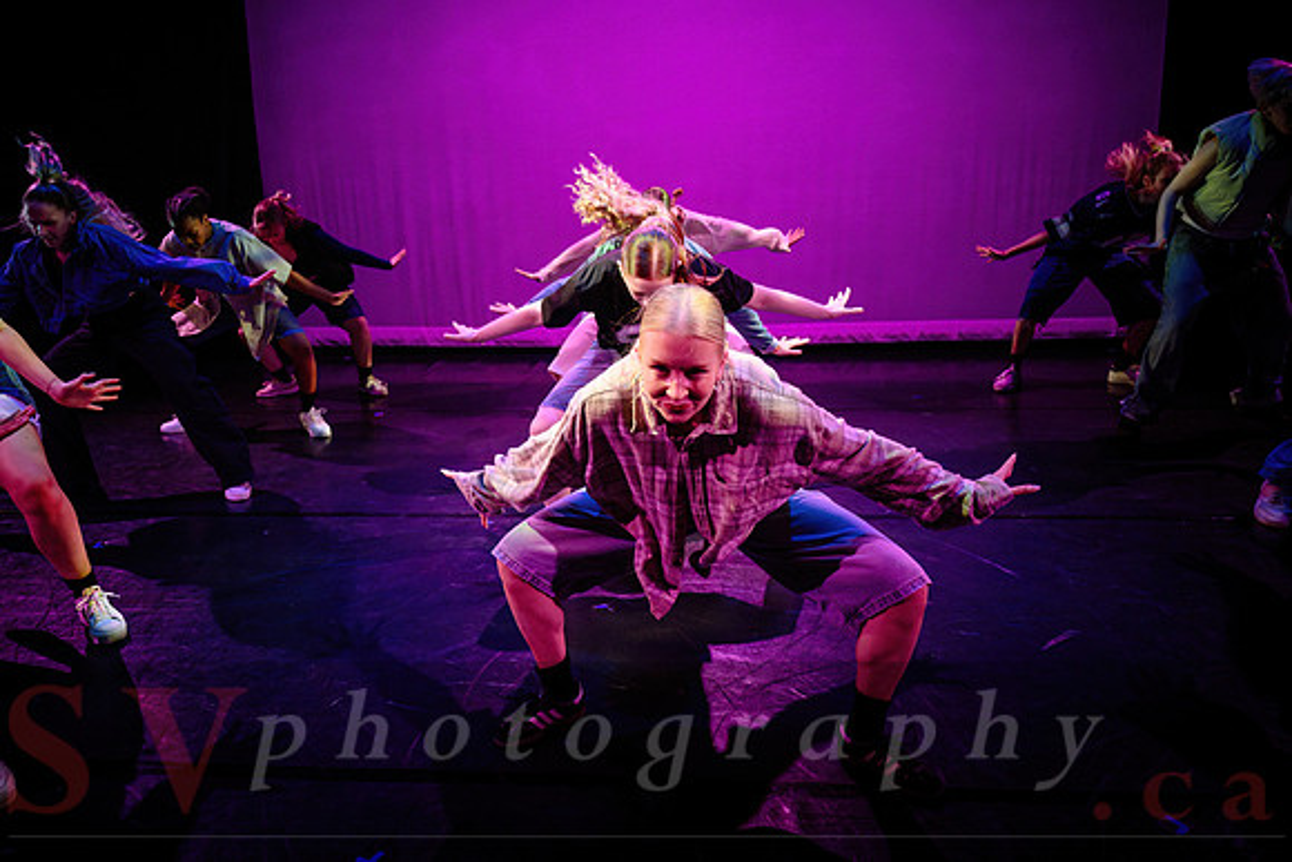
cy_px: 388
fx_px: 948
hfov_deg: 68.4
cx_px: 581
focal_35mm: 26
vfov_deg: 48.8
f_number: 2.8
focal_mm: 24
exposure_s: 1/300
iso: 2000
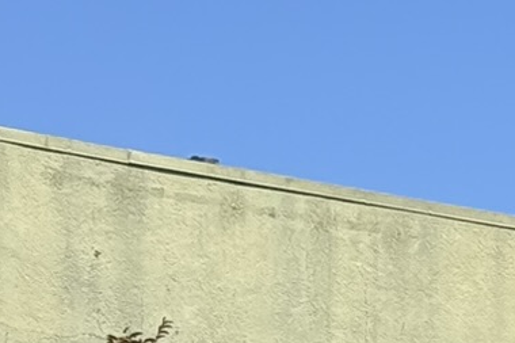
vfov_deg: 4.9
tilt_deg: +0.7
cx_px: 1232
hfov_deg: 7.2
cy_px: 987
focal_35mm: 269
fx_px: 3846
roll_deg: -0.4
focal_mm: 6.76
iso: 64
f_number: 1.78
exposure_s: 1/2976
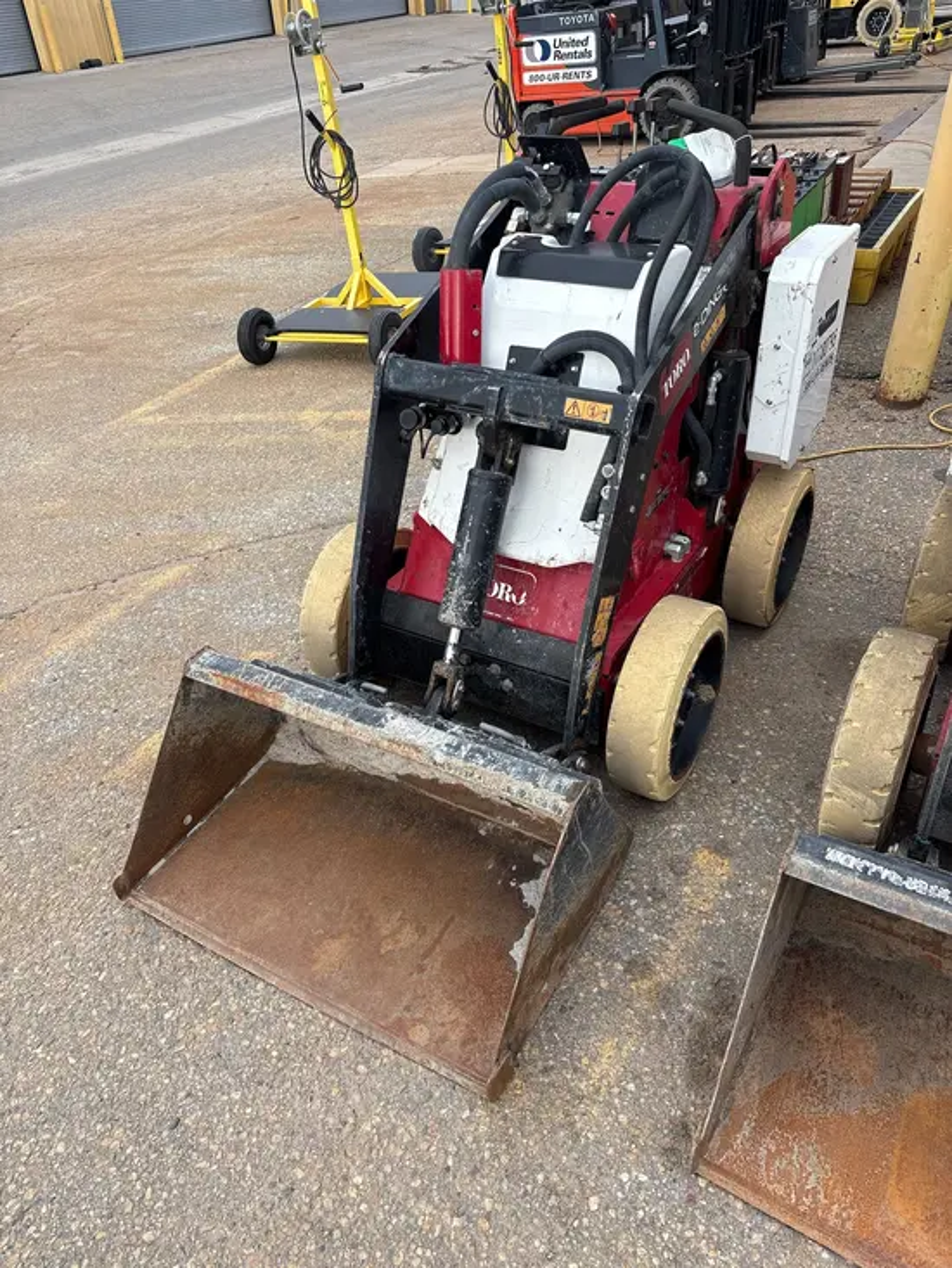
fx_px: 953
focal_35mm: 26
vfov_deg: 67.3
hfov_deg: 53.1
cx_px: 476
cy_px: 634
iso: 50
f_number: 1.6
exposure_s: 1/359
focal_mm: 5.96
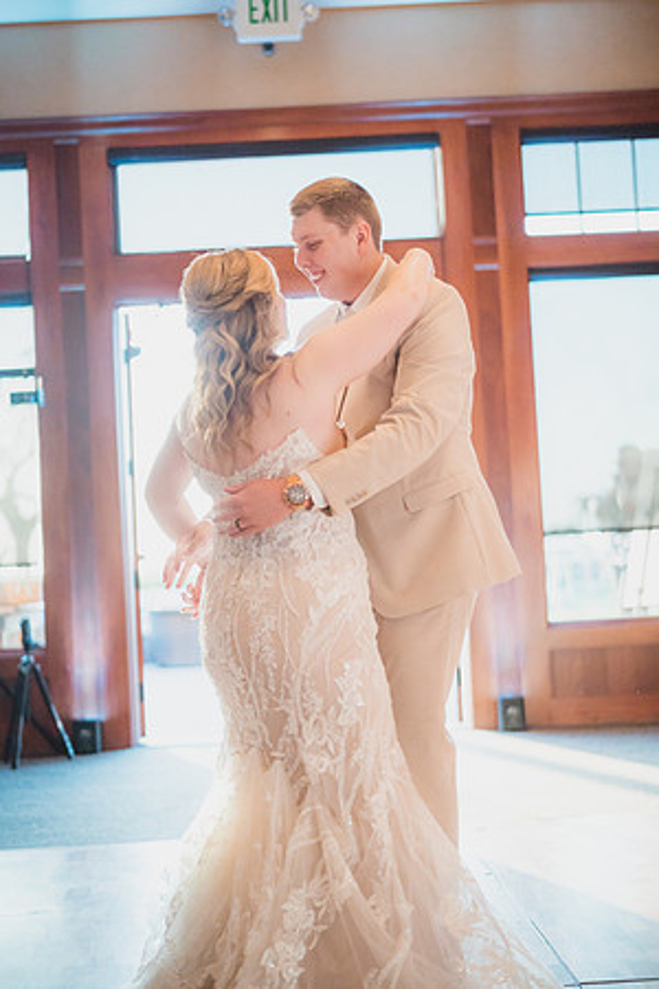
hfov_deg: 27.0
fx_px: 1373
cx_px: 330
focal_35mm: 50
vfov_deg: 39.6
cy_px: 494
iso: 1250
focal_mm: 50
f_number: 1.4
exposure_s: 1/3200
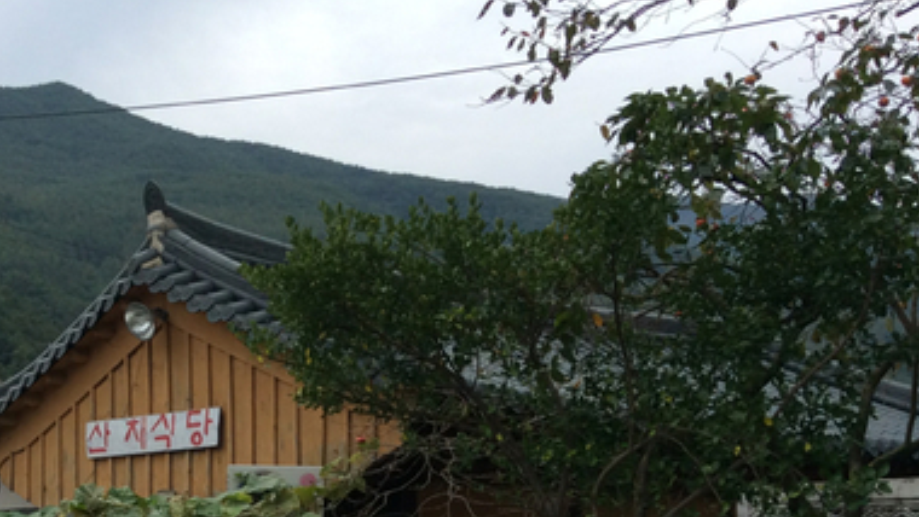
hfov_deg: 31.3
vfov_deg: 17.9
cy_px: 498
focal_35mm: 66
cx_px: 216
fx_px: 1609
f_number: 2.4
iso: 32
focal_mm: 3.3
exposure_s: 1/371
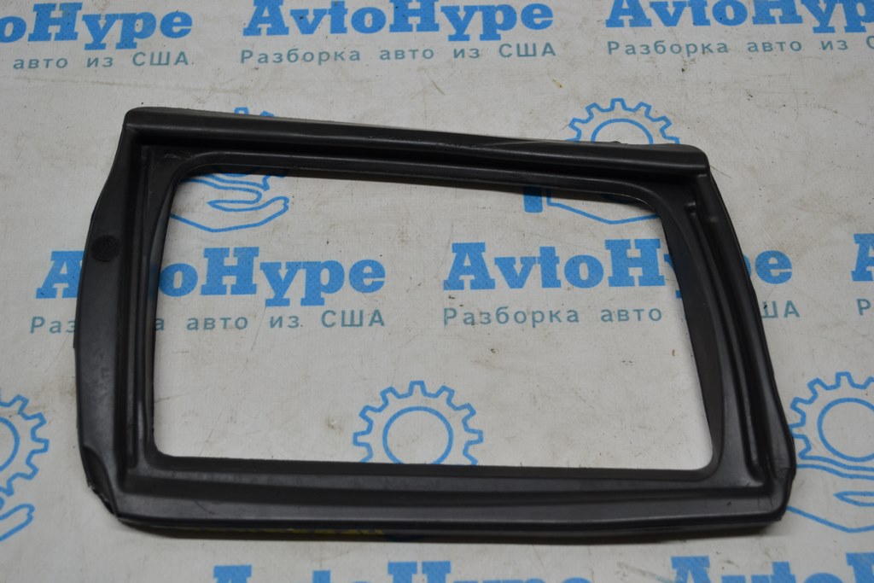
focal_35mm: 57
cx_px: 437
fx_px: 1384
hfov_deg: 35.0
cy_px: 292
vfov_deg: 23.8
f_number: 5.6
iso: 400
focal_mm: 38
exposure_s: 1/125
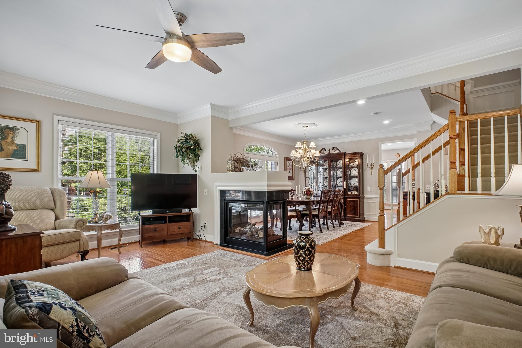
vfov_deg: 72.0
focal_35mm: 16
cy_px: 174
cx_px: 261
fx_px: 239
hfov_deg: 95.0
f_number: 8
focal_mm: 11
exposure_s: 1/25
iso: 500
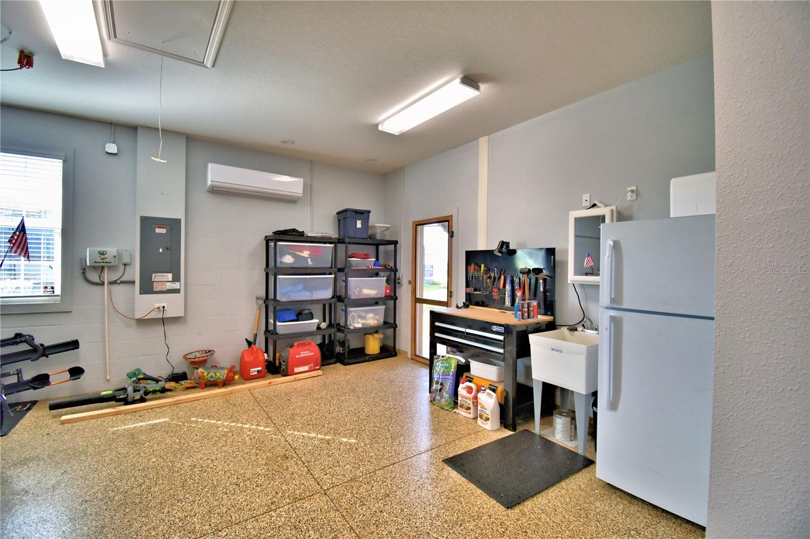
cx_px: 405
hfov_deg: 100.4
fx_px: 337
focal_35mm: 15
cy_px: 270
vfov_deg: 77.3
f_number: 4.5
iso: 400
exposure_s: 1/100
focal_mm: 10
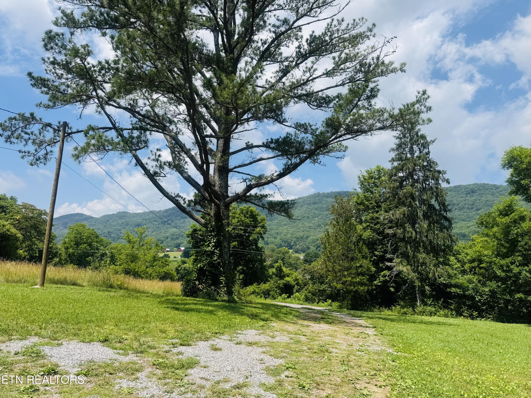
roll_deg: -3.2
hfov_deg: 71.6
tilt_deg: +10.5
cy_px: 199
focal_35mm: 24
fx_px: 368
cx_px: 266
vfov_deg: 56.8
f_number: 1.78
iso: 80
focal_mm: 6.76
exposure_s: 1/5348
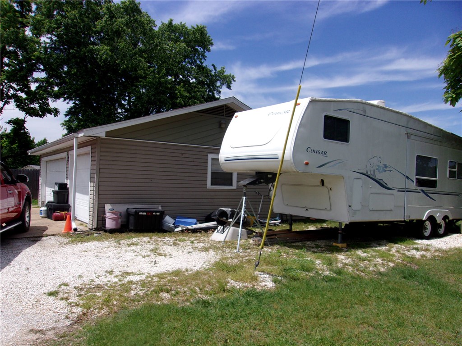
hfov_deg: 65.3
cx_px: 231
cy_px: 173
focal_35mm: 27
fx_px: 360
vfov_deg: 51.4
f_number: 10.4
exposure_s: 1/140
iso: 80
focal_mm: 4.9
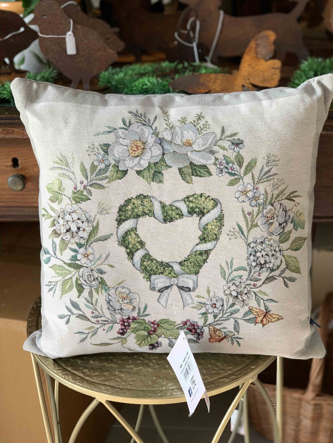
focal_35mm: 52
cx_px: 166
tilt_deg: -25.5
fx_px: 667
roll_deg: +2.8
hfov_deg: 28.0
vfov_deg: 36.8
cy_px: 222
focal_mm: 6
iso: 32
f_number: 2.4
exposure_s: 1/122
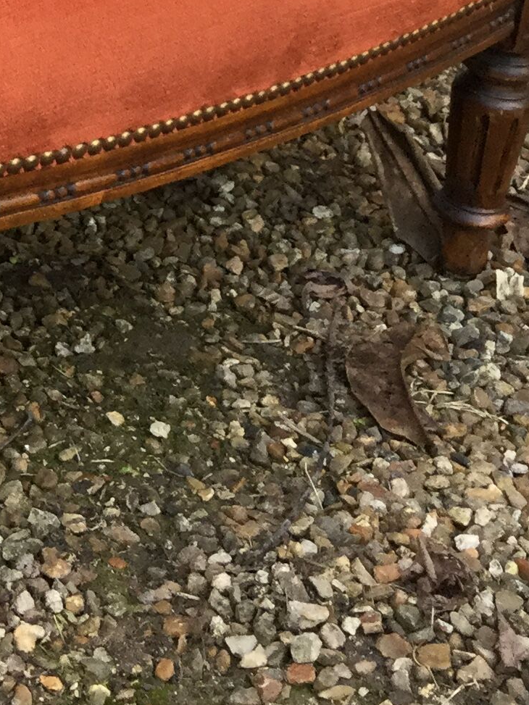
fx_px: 2119
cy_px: -261
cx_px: -20
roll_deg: +0.9
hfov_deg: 14.0
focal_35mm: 104
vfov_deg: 17.5
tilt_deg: -16.5
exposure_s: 1/33
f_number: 2.4
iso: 32
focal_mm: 3.3
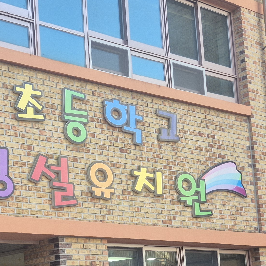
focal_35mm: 74
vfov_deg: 22.8
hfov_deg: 22.3
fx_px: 643
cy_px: 235
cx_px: -12
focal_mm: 5.4
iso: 50
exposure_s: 1/180
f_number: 1.8
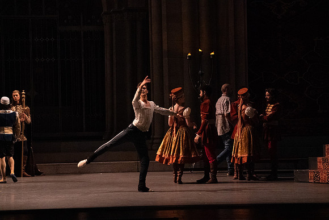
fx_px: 1380
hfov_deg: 13.6
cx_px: 164
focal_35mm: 151
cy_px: 110
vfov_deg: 9.1
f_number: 6.3
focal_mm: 151
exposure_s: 1/320
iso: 25600
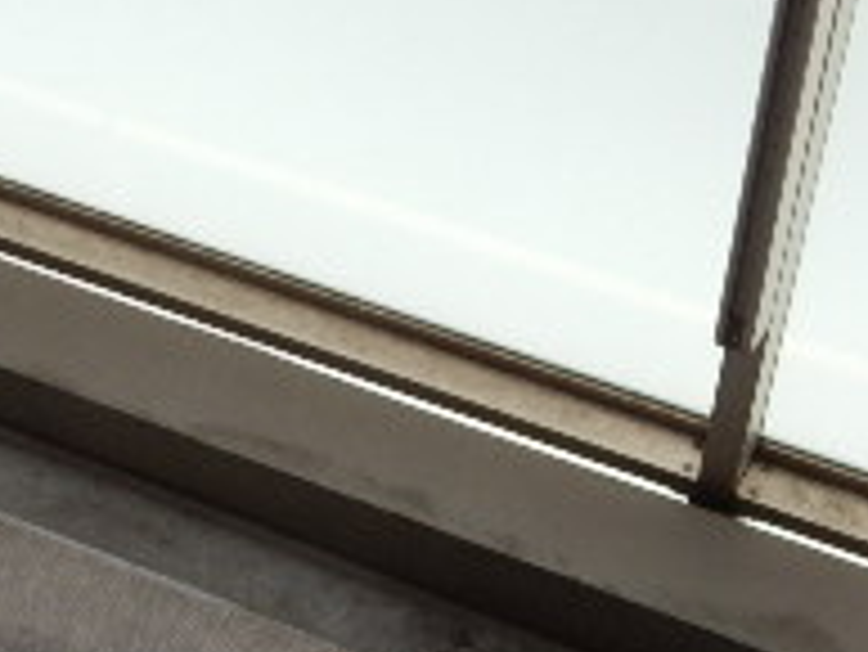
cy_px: 504
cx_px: 346
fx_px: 2083
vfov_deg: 17.7
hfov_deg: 23.5
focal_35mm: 83
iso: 125
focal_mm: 4.5
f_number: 3.7
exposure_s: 1/60
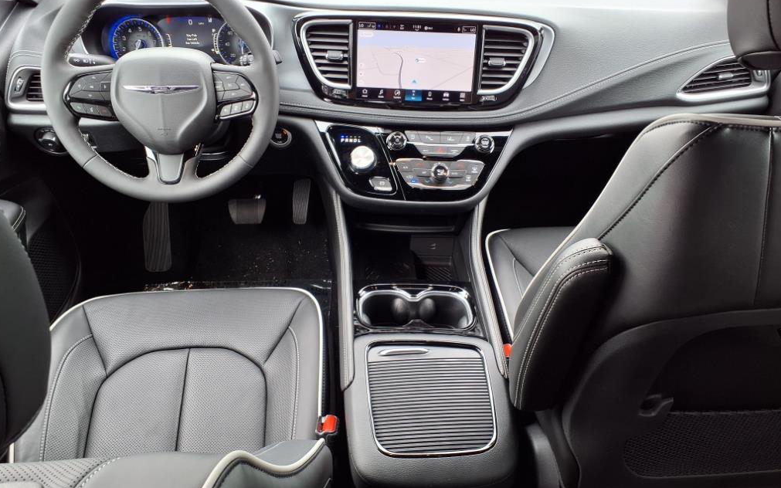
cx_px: 390
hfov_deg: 64.6
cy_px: 249
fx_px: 617
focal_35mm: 29
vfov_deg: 43.2
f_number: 1.9
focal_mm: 3.58
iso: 64
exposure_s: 1/120
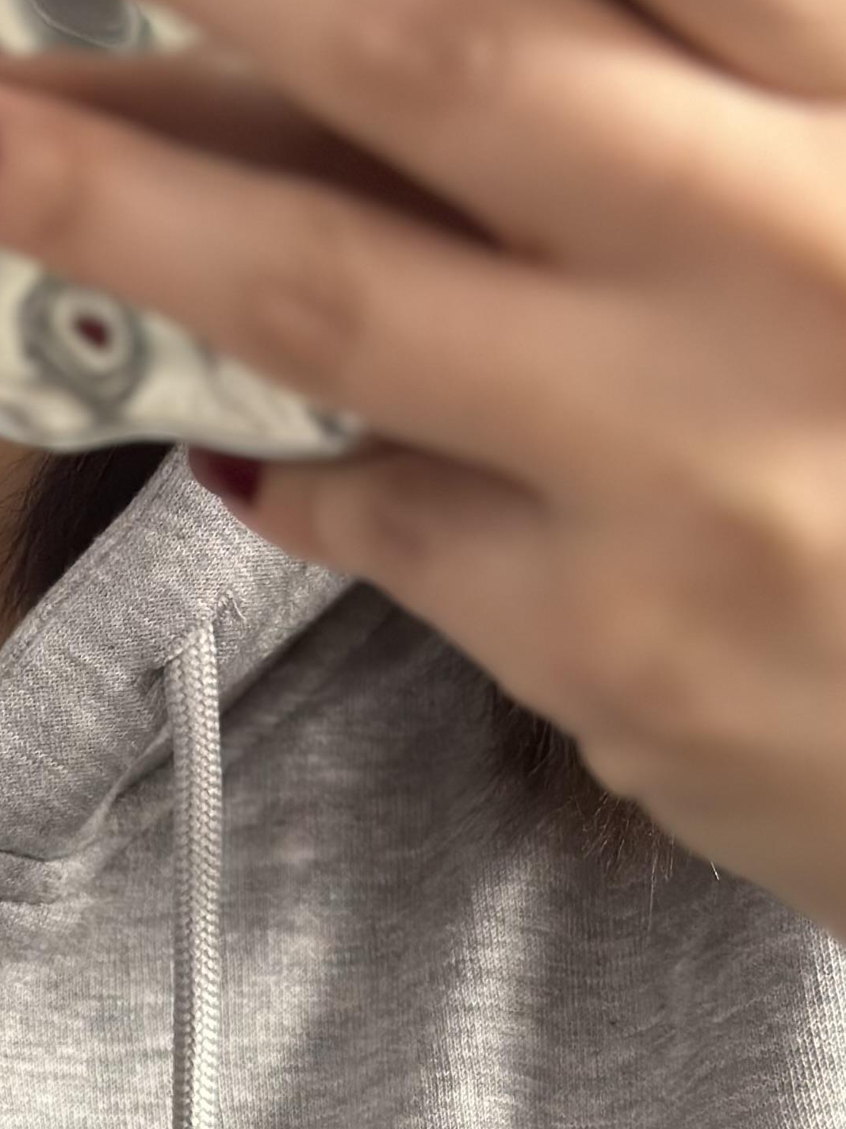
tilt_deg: -38.5
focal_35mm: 136
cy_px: 1419
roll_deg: +6.6
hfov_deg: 10.6
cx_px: -319
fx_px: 4432
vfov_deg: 14.0
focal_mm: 6.86
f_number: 1.78
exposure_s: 1/100
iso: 160
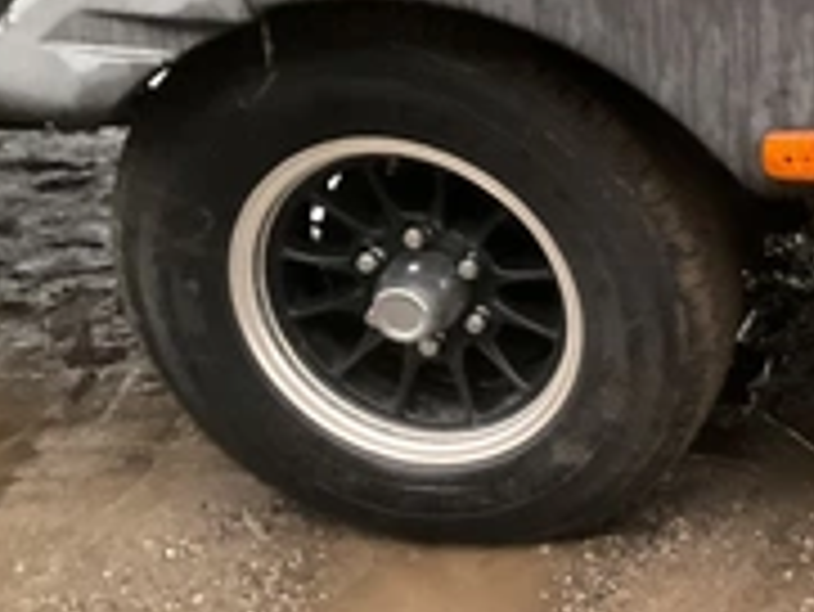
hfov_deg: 27.9
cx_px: 872
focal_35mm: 64
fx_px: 1506
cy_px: 328
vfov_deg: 23.0
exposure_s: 1/27
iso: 640
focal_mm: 3
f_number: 1.8
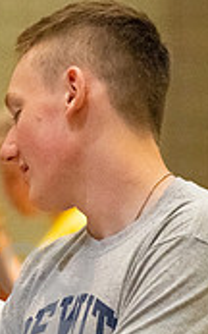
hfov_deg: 2.6
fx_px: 4511
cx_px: 37
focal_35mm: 497
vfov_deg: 4.2
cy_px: 296
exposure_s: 1/500
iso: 6400
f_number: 4.5
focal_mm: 145
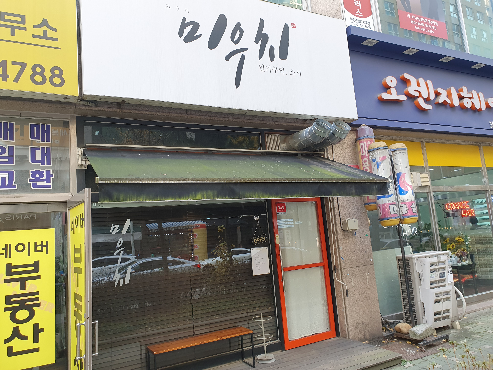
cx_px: 246
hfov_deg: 67.3
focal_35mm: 26
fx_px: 370
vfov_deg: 53.1
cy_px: 185
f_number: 2.4
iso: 80
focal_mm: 4.32
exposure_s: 1/120
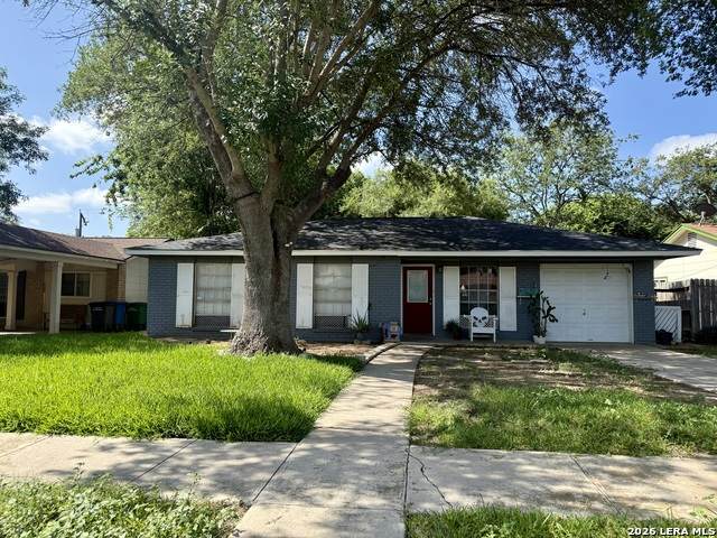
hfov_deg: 71.6
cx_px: 358
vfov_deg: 56.8
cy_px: 269
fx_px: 497
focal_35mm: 24
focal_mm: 6.76
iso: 100
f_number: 1.78
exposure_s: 1/2370
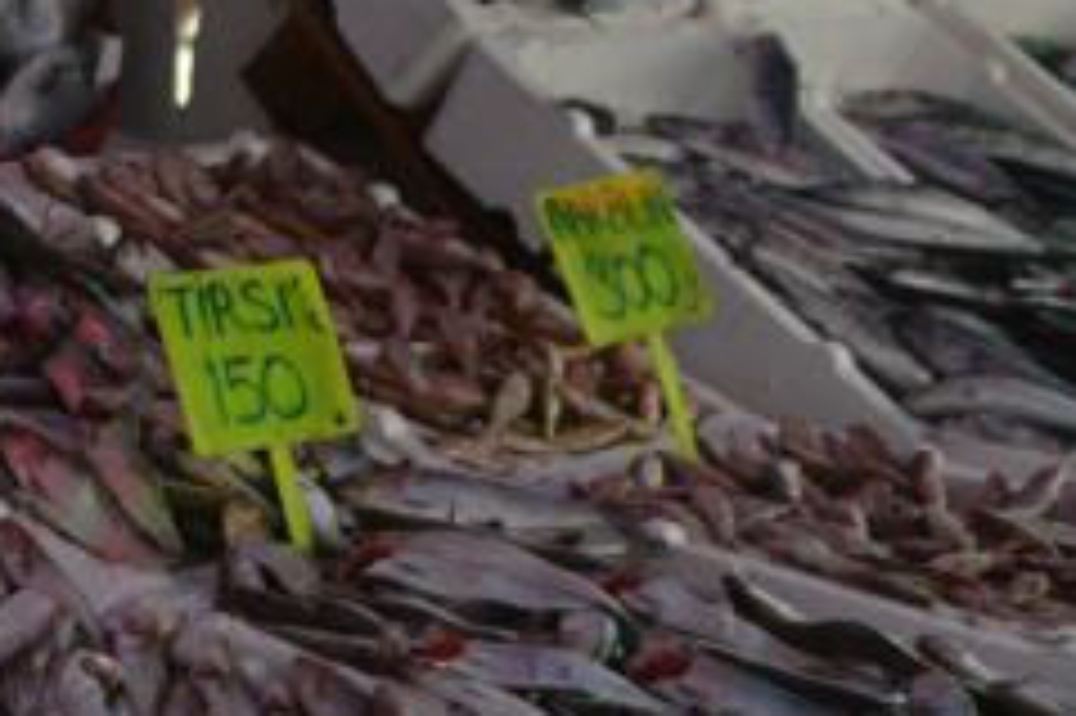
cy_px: 401
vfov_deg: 12.7
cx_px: 351
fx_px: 3226
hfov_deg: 18.9
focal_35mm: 108
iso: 3200
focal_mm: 42
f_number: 2.8
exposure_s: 1/8000
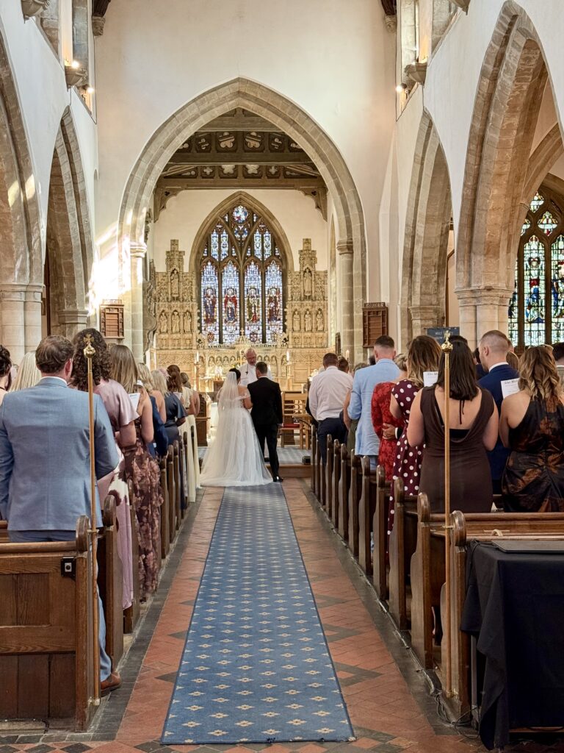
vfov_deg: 39.7
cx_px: 282
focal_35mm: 48
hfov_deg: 30.3
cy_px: 376
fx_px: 1043
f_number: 1.78
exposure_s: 1/50
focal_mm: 6.76
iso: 250
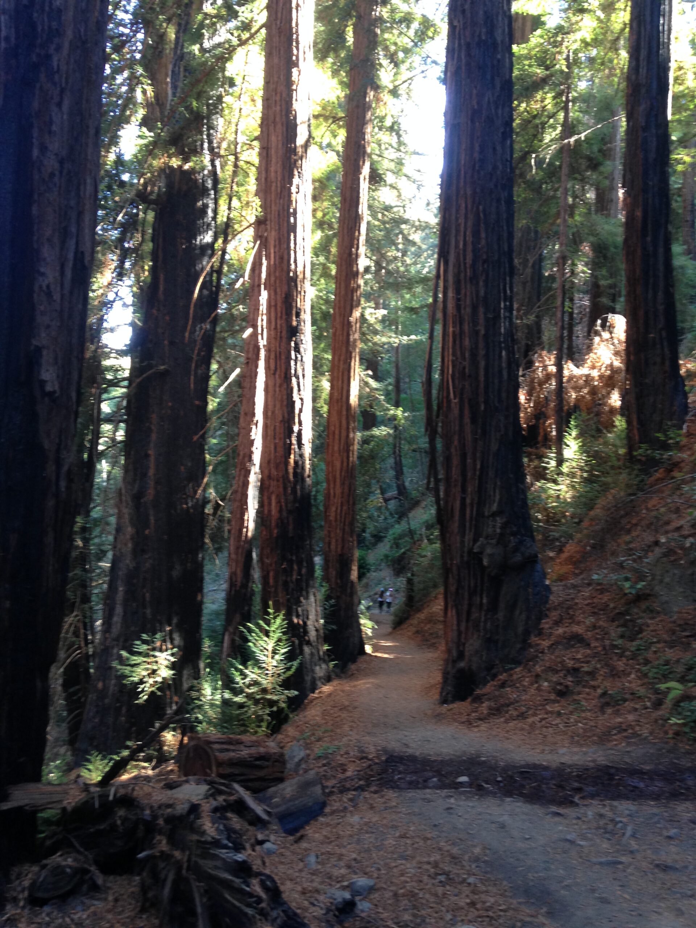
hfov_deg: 42.9
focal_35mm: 33
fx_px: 885
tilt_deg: +0.6
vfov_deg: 55.4
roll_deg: -2.0
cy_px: 464
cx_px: 348
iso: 80
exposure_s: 1/20
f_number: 2.4
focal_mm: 4.12
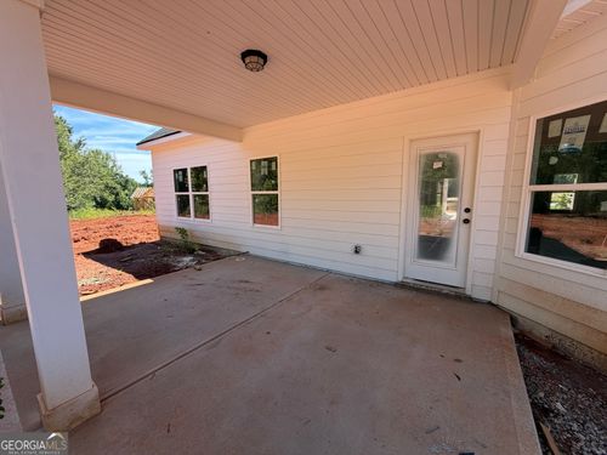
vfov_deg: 85.7
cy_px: 228
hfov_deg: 102.1
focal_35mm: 14
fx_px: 245
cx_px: 304
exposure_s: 1/475
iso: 64
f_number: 2.2
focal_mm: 2.22
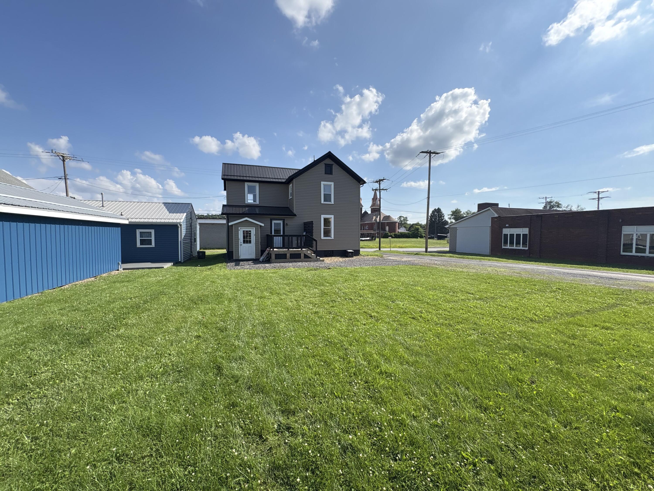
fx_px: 265
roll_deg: +0.1
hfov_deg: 102.1
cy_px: 246
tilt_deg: -2.0
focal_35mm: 14
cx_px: 327
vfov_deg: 85.7
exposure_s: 1/1832
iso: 50
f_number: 2.2
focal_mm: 2.22
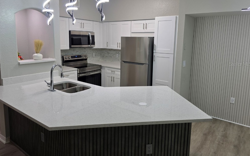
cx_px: 125
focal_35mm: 25
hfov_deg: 72.6
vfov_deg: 49.0
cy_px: 64
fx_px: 170
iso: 64
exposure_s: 1/120
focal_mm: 6.3
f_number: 1.7
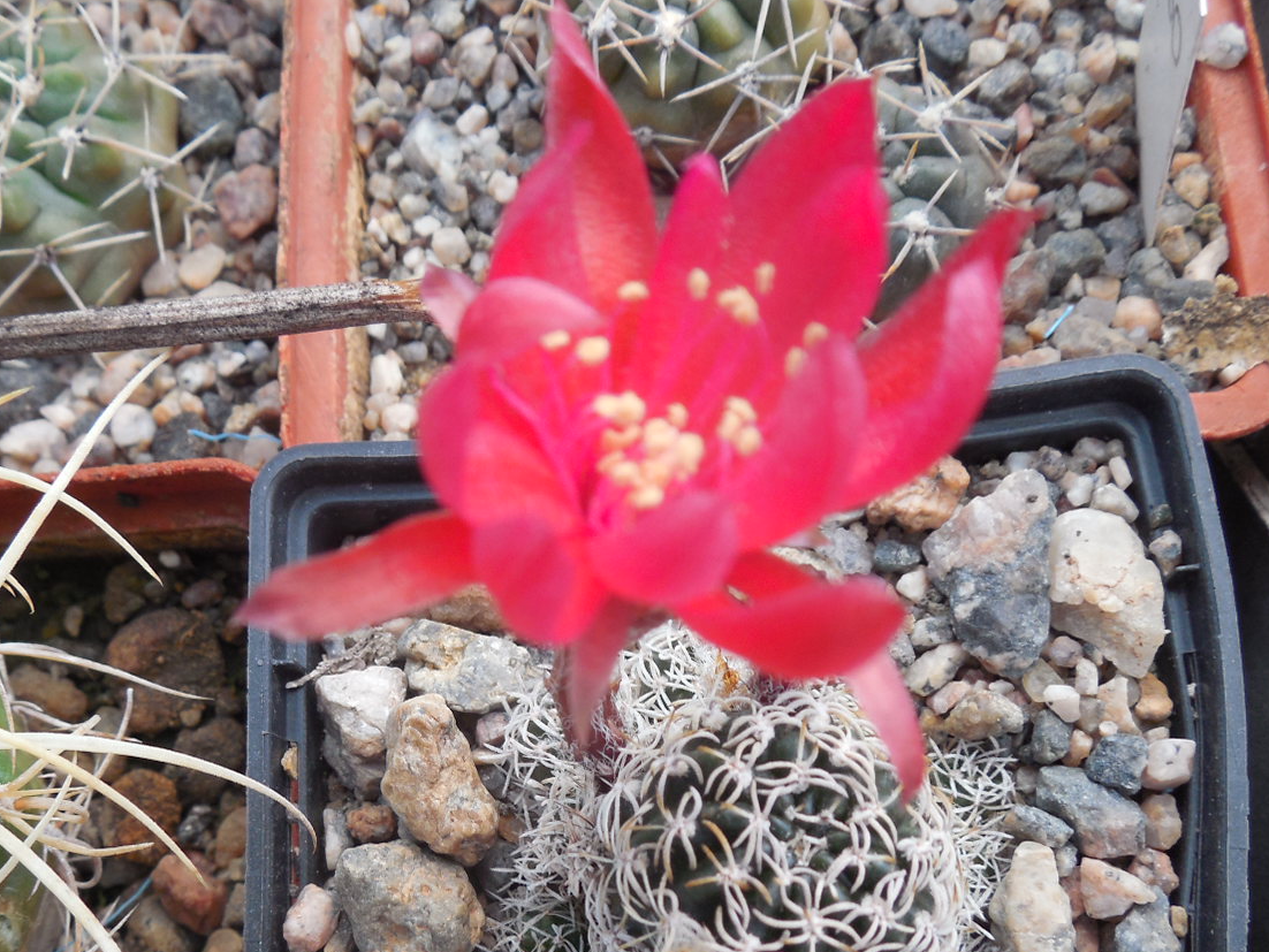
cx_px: 508
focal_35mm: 45
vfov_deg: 31.8
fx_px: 1650
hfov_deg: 41.9
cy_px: 684
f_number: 3.6
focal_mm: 5.6
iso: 125
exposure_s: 1/30
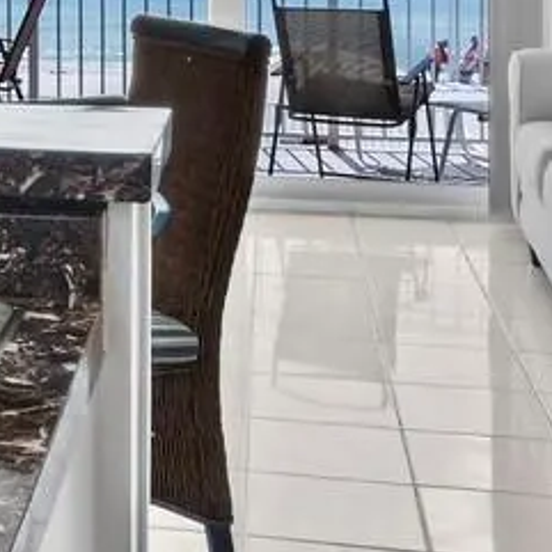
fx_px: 1479
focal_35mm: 82
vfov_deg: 19.8
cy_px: -126
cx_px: -172
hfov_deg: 19.4
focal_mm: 7
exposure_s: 1/8
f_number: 11
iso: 400
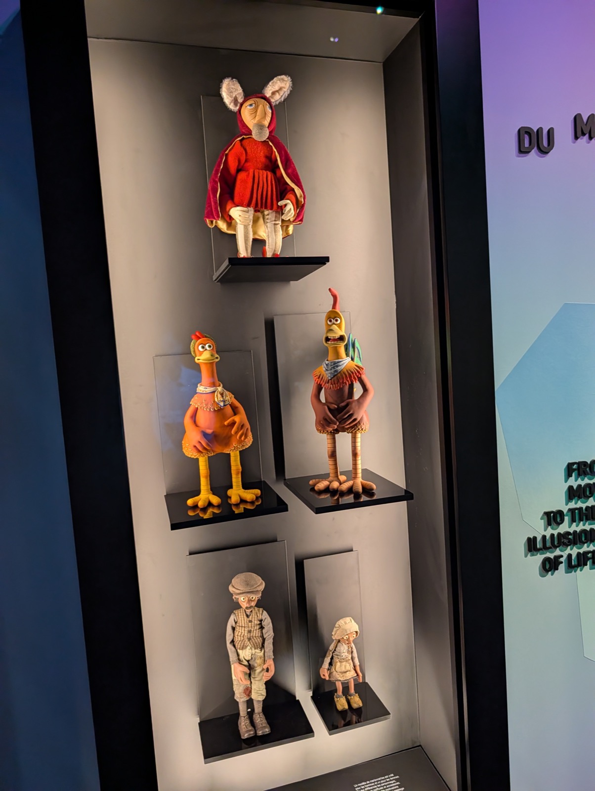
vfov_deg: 71.5
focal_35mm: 24
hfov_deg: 56.9
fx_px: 549
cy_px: 396
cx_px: 298
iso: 1056
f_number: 1.68
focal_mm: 6.9
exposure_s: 1/120
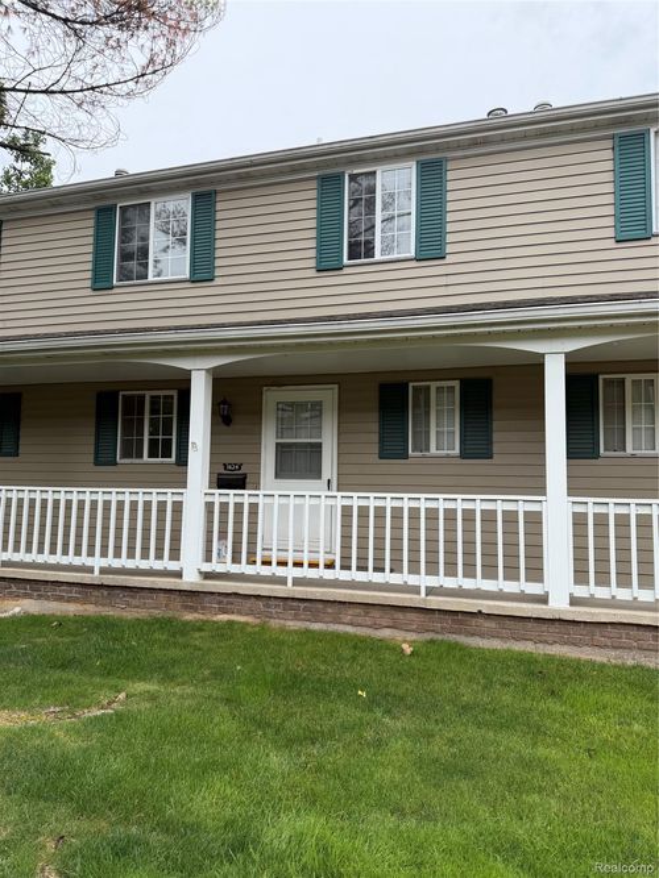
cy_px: 439
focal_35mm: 24
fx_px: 609
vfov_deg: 71.6
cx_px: 330
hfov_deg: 56.8
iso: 100
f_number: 1.78
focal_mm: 6.76
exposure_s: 1/2053
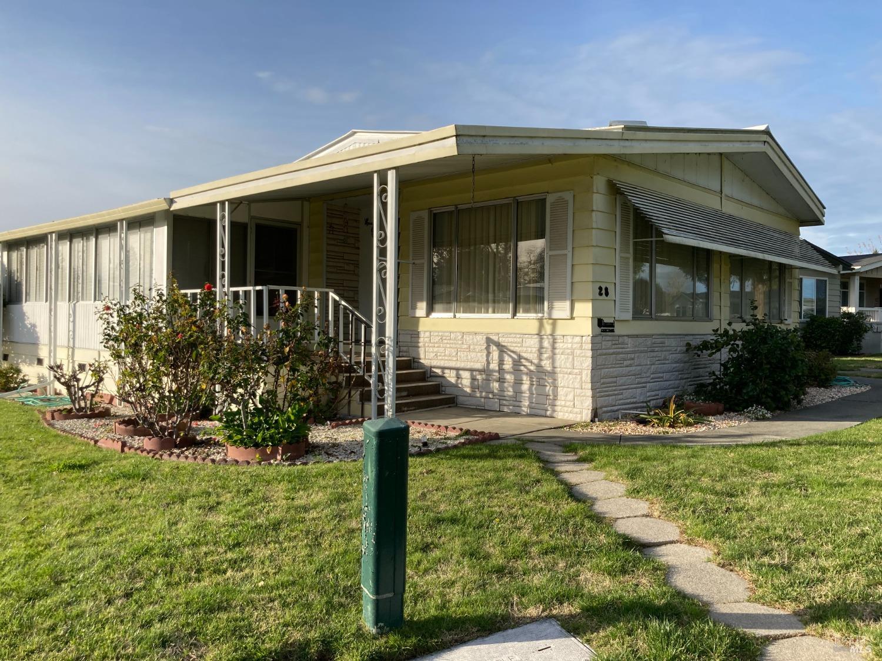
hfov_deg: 63.4
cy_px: 330
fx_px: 713
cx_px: 441
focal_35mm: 28
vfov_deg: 49.7
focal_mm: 3.99
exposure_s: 1/1473
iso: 20
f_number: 1.8
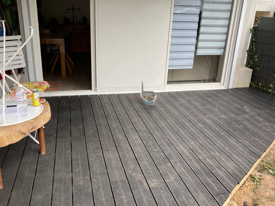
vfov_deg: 45.4
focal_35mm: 31
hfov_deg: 58.3
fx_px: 246
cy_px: 101
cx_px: 124
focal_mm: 3.99
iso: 20
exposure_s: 1/308
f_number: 1.8
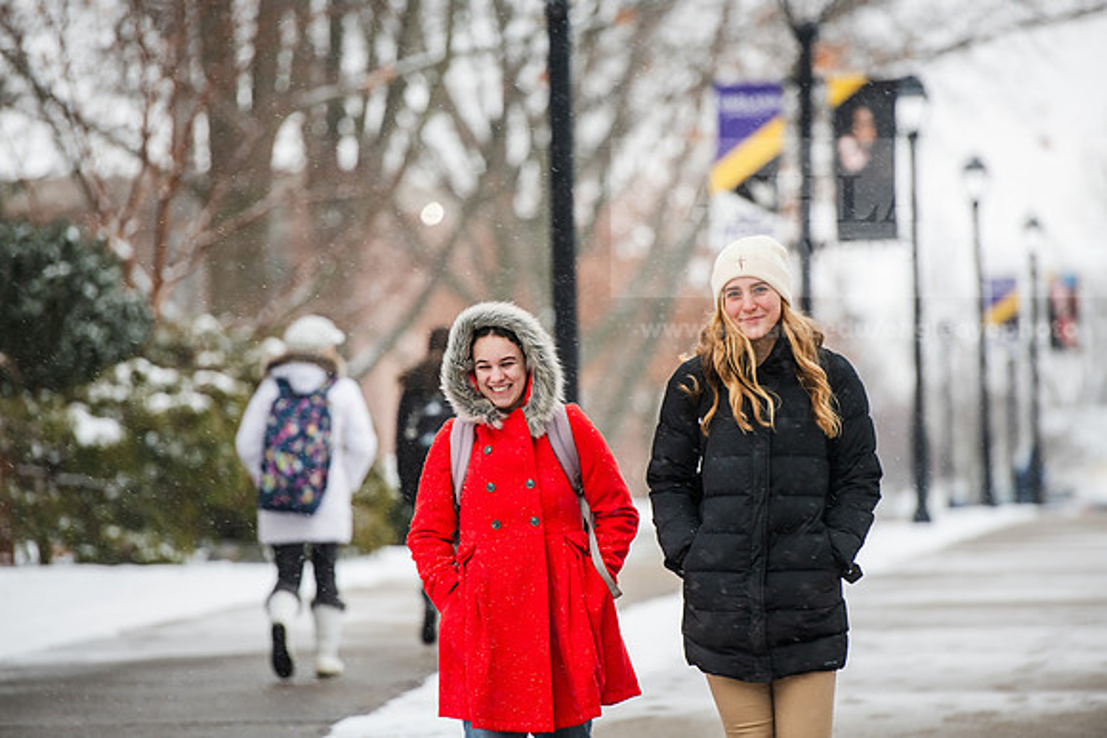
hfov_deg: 10.3
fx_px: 6151
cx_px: 554
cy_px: 369
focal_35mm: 200
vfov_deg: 6.9
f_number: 3.5
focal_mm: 200
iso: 500
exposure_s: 1/250
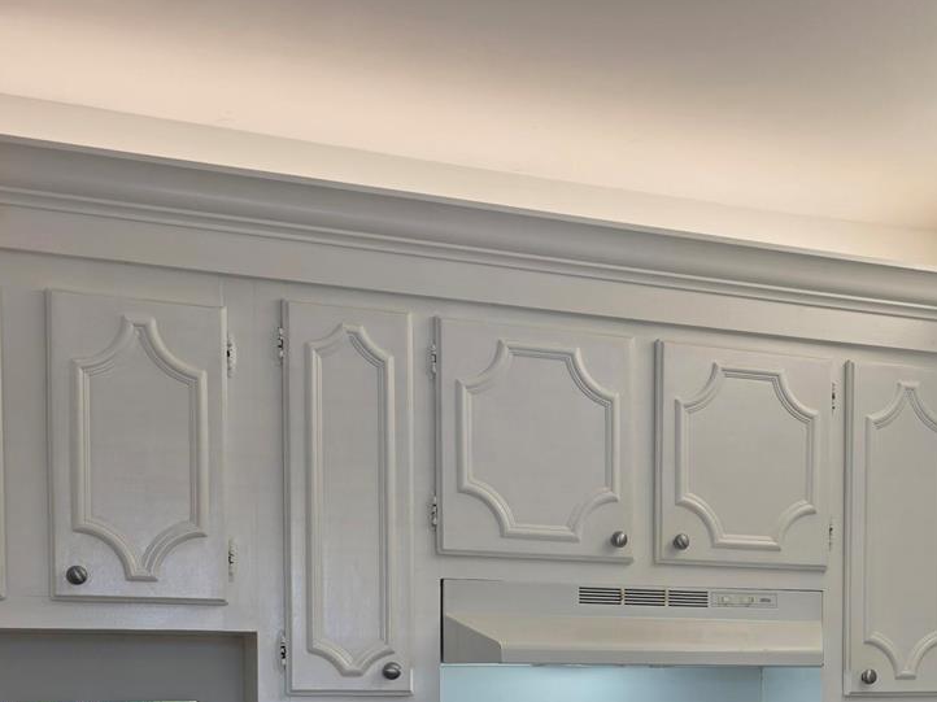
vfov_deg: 26.7
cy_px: 732
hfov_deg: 36.2
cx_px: 758
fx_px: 1380
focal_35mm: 51
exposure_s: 1/120
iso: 40
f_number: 1.7
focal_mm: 6.3
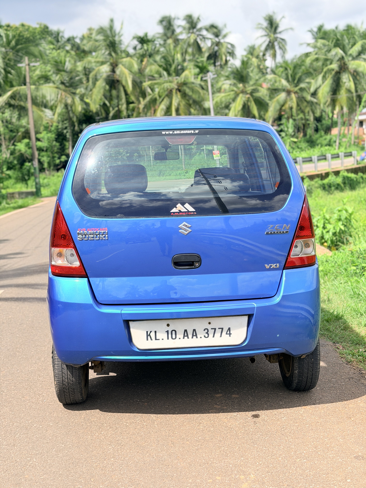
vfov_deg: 39.7
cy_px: 244
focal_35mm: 48
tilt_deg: -7.5
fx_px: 677
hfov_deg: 30.3
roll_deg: +3.3
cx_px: 183
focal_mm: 6.76
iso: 80
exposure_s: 1/3378
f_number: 1.78
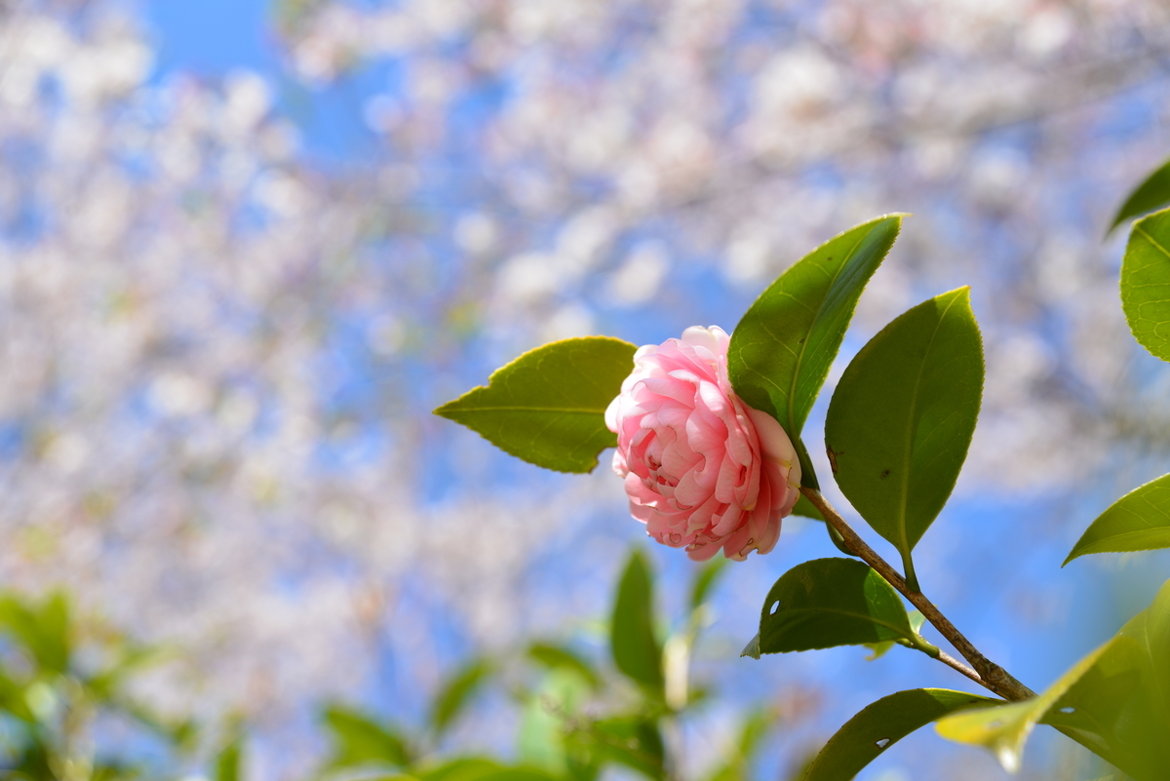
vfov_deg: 20.6
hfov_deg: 30.5
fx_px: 2146
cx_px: 585
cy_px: 390
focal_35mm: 66
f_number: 6.3
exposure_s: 1/250
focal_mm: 66
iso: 100
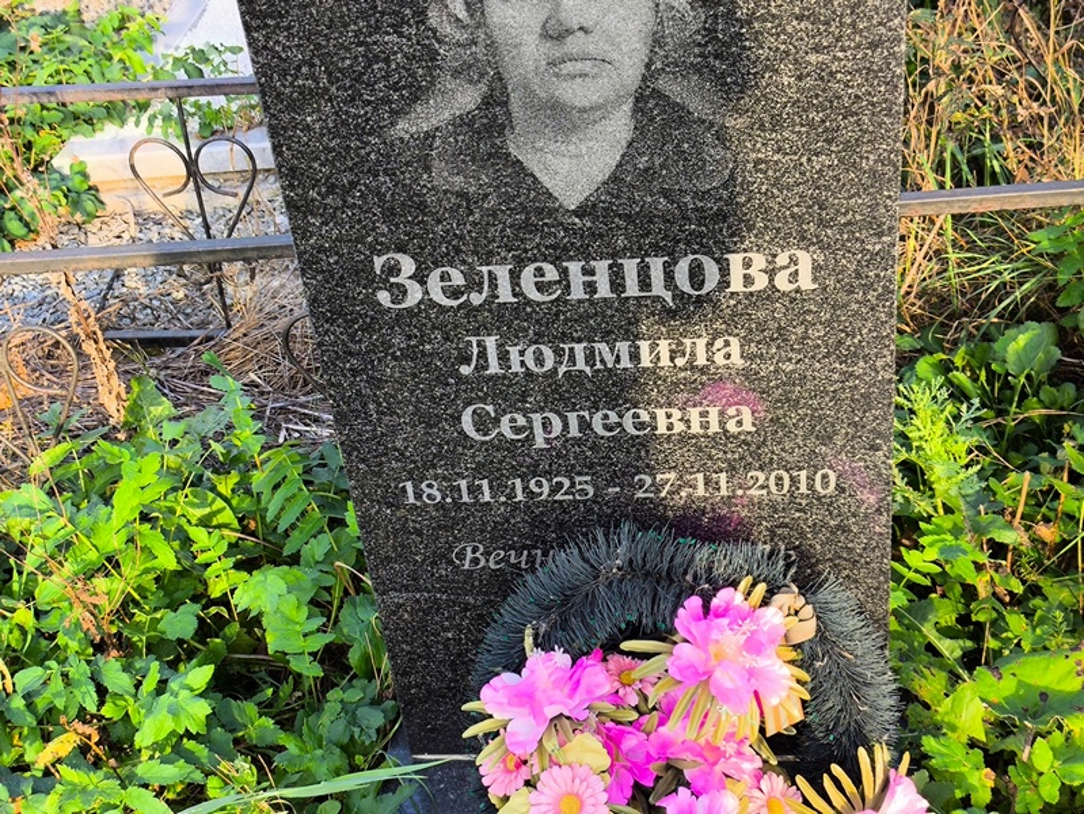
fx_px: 1566
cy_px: 407
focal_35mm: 50
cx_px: 542
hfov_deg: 38.2
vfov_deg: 29.1
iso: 50
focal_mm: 4.71
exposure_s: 1/215
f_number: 1.7
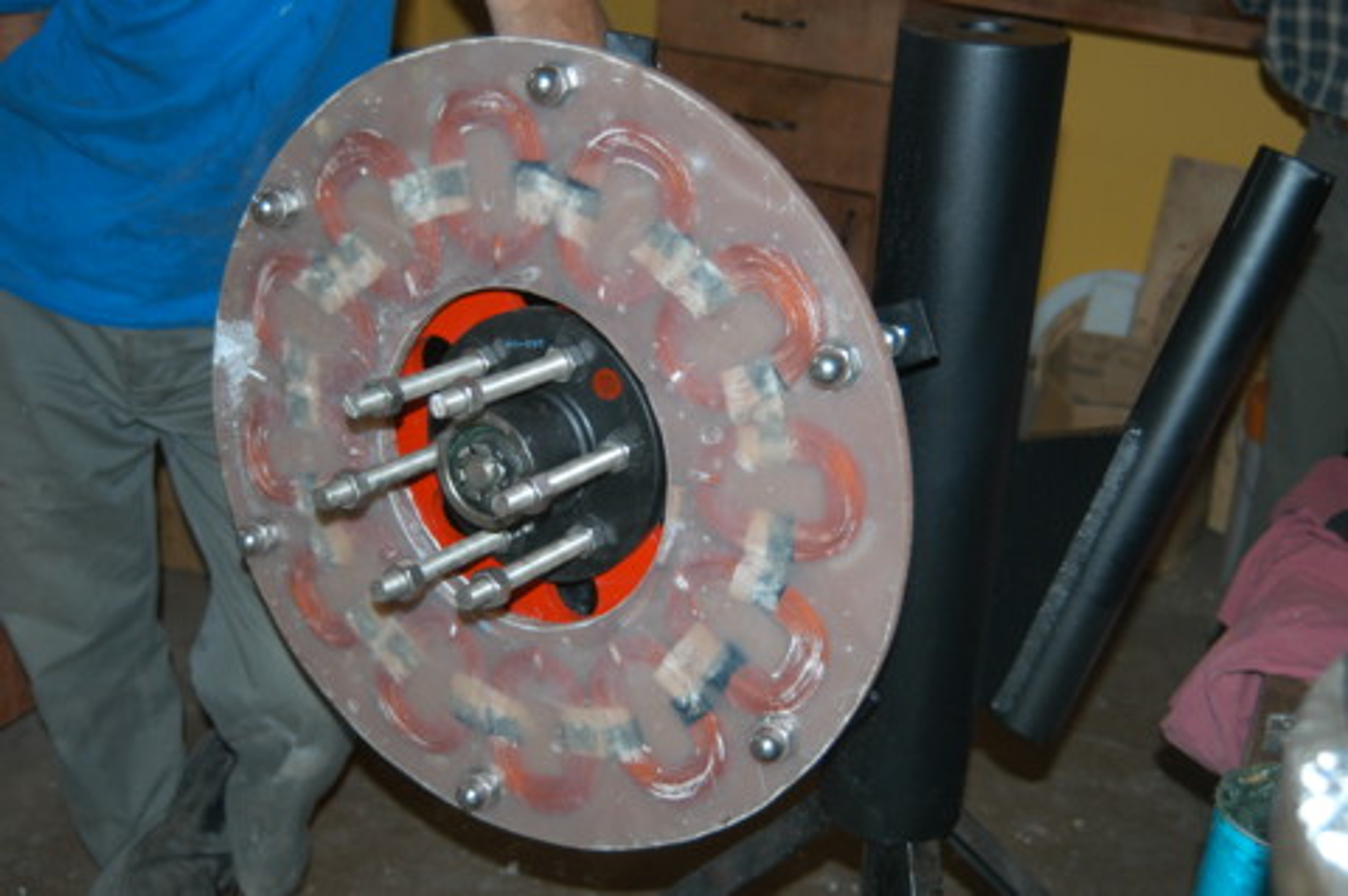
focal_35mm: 57
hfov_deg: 35.1
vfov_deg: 23.7
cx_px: 674
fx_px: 2132
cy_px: 448
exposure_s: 1/60
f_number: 4
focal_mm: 38
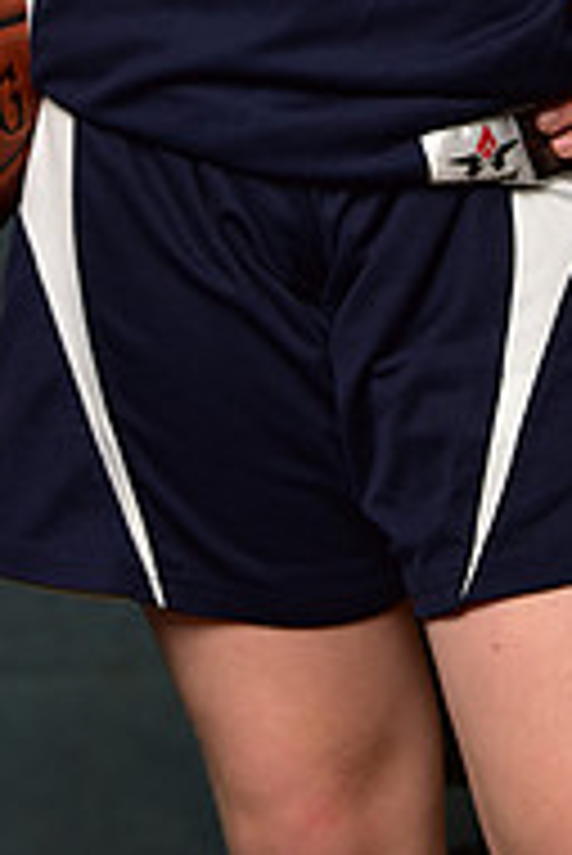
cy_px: -441
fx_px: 6256
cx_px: 349
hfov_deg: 5.2
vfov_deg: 7.7
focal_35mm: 263
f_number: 4.5
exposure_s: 1/160
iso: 250
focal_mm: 86
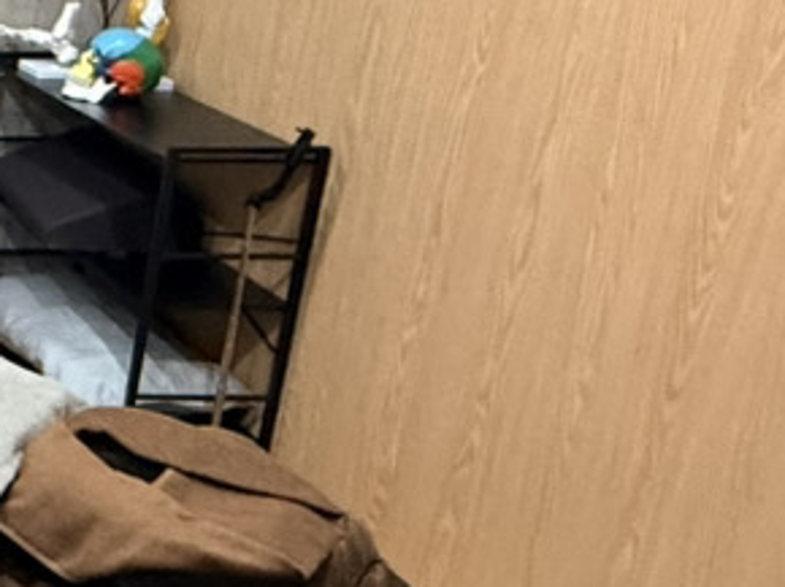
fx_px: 1314
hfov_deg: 21.3
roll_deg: +0.8
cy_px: 105
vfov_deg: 24.7
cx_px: -642
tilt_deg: -15.8
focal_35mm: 58
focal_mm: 2.22
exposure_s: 1/57
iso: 400
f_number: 2.2
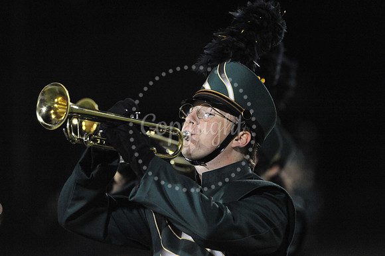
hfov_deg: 3.4
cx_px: 192
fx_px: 6413
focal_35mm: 600
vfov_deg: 2.3
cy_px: 128
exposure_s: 1/160
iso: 6400
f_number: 6.3
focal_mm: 600
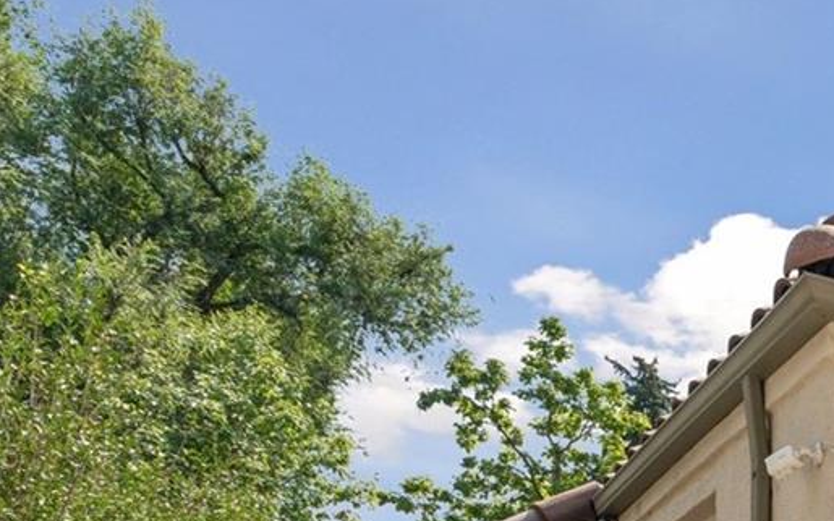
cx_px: 1216
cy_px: 773
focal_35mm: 57
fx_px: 1296
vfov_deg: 19.8
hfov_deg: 26.8
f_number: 9
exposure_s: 1/640
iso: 400
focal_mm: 18
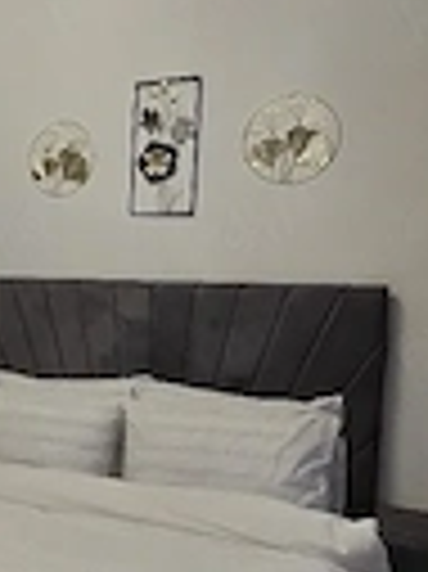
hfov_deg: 30.4
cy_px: 324
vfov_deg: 45.7
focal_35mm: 41
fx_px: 677
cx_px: -72
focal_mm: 2.2
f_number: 2.2
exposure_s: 1/50.3
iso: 200
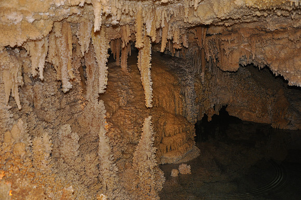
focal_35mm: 42
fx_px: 351
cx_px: 150
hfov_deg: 46.5
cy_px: 100
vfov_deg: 31.8
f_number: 4
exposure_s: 1/60
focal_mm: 28
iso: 800
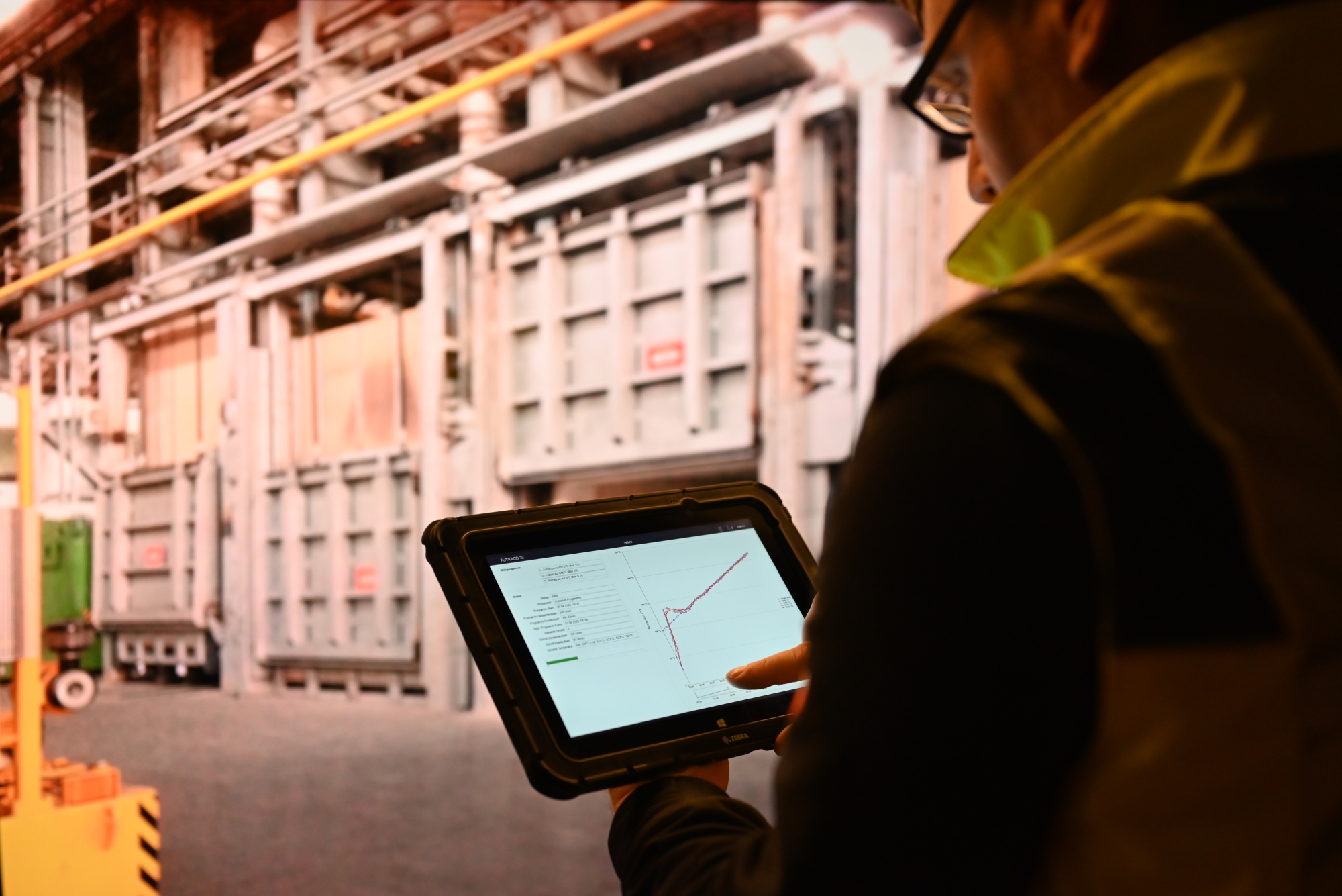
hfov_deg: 39.6
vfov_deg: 27.0
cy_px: 448
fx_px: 1864
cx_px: 671
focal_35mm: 50
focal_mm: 50
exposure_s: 1/125
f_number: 2.8
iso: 2200
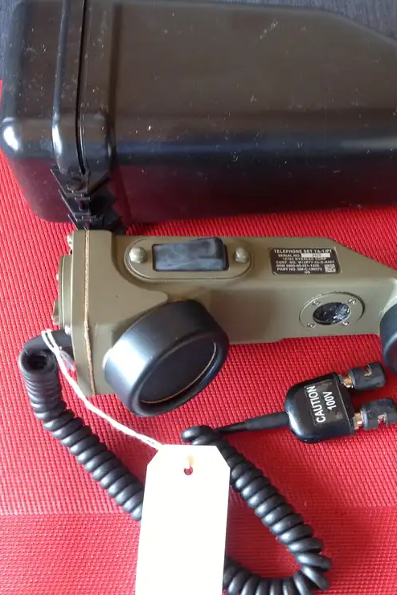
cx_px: 272
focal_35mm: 49
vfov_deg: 40.3
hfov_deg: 27.3
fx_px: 810
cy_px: 296
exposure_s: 1/15
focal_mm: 4.28
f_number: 2.4
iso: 125
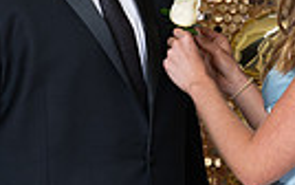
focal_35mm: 529
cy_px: 78
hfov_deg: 4.0
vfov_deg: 2.5
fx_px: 4257
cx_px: 161
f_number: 8
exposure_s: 1/100
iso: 320
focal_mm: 120
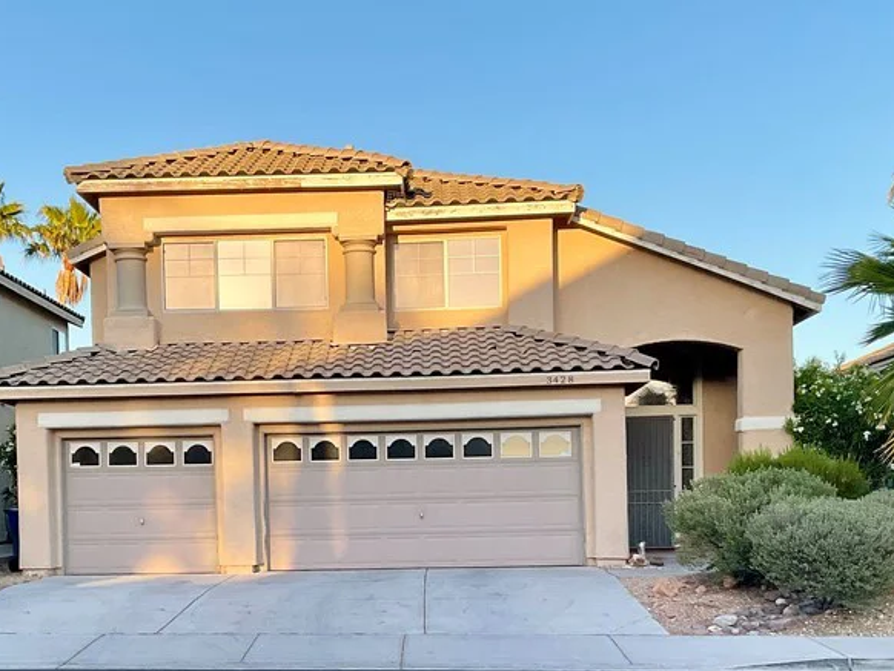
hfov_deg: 37.3
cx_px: 350
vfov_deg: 28.0
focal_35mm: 51
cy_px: 528
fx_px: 1318
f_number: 1.8
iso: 16
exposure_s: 1/386
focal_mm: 3
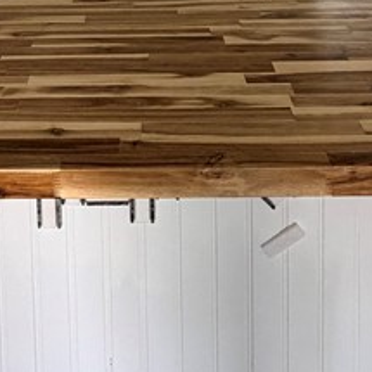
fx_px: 717
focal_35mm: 59
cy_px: -175
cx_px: 133
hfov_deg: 28.9
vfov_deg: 23.6
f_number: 2.2
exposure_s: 1/60
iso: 400
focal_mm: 2.22
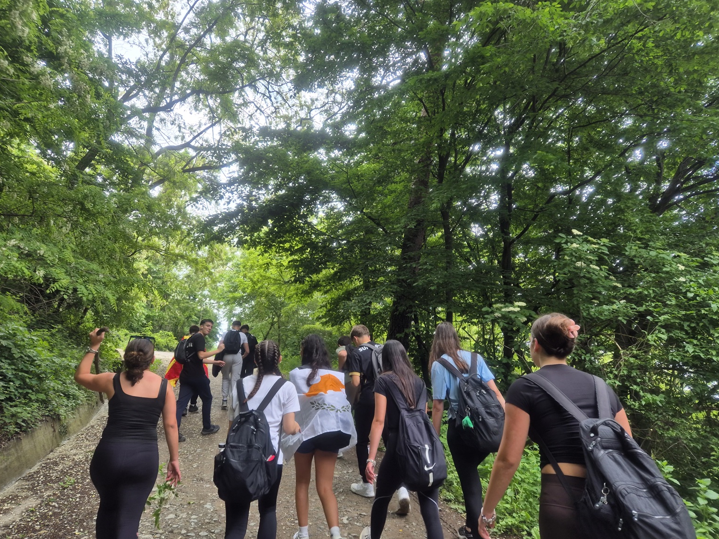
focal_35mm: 24
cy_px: 271
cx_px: 354
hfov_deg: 71.6
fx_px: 499
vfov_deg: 56.8
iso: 25
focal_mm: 5.4
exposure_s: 1/228
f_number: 1.8
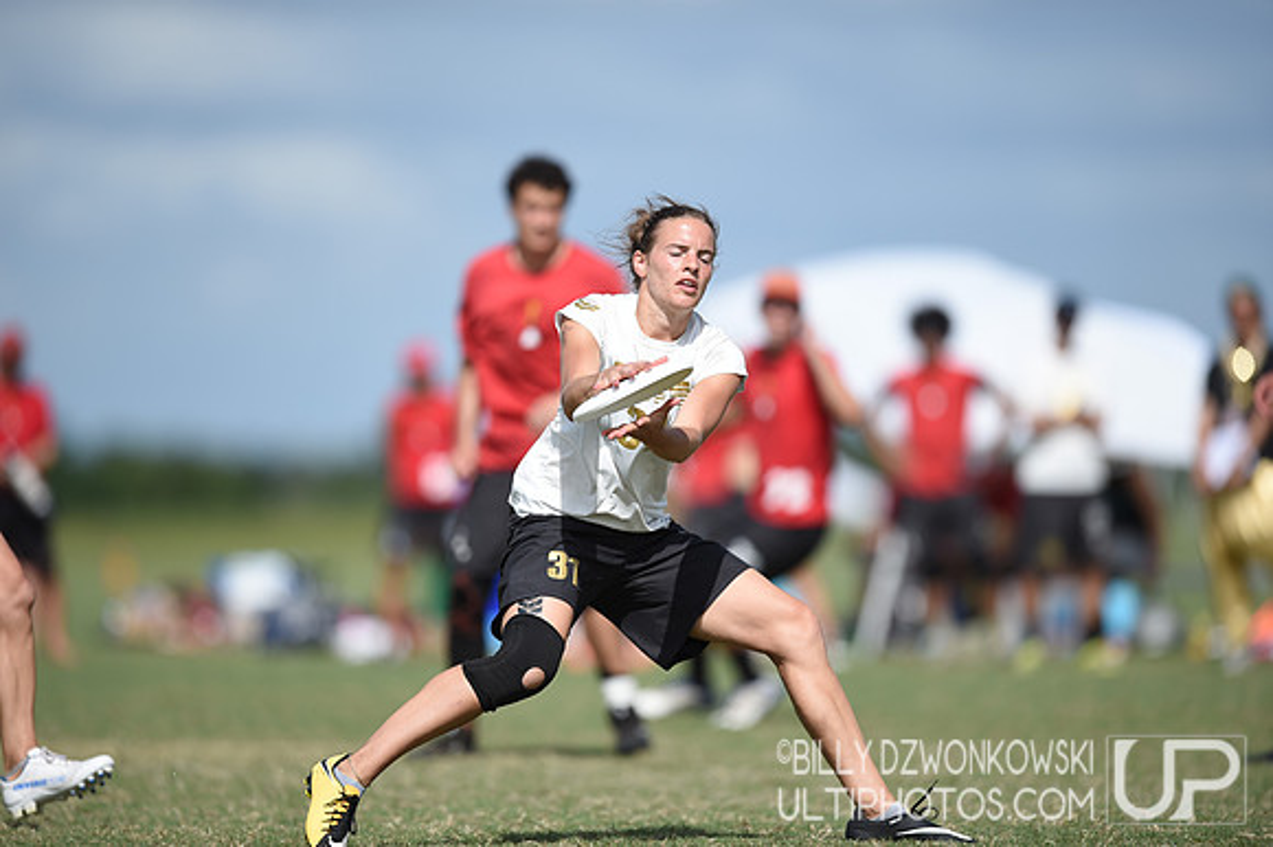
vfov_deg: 3.4
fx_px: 14136
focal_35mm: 400
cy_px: 424
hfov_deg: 5.2
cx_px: 636
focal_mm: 400
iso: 100
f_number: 2.8
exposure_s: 1/2500
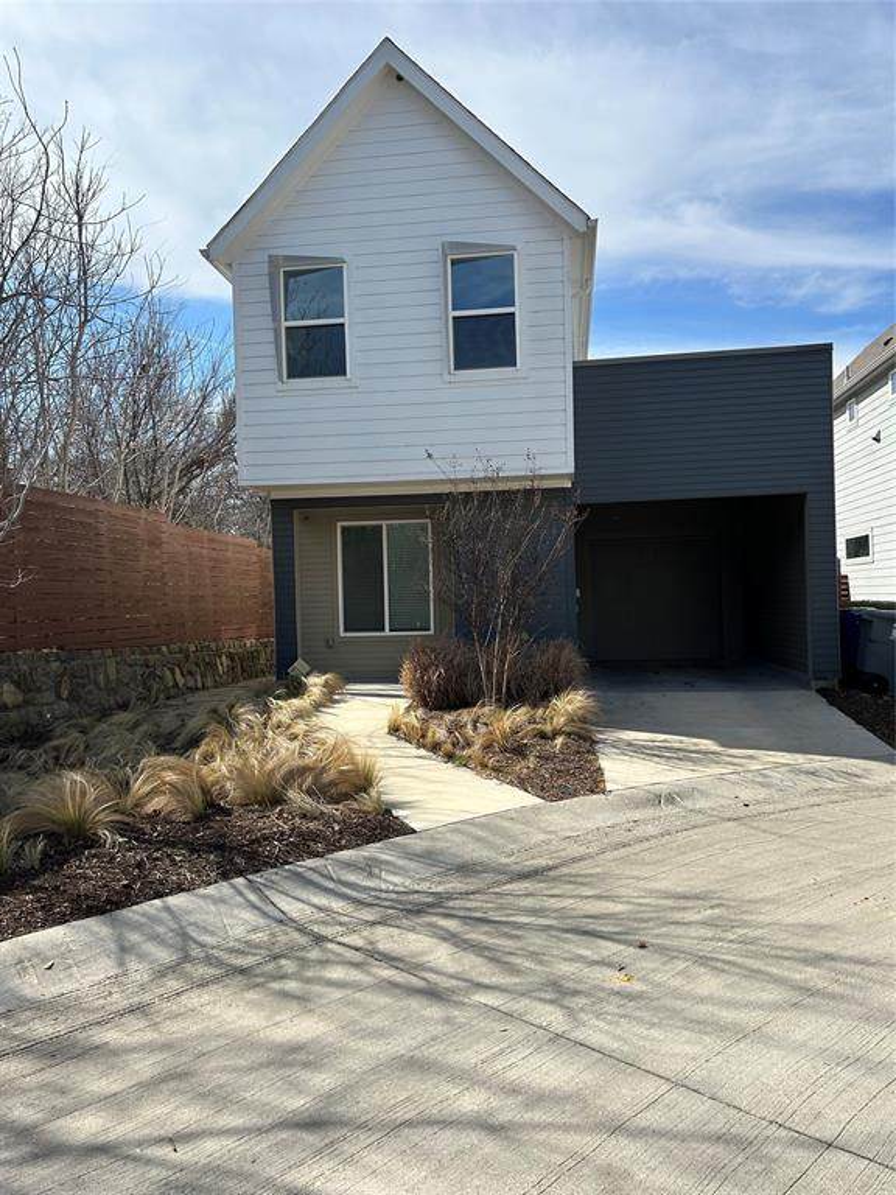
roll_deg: +1.6
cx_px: 448
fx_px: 897
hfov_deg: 53.1
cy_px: 598
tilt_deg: +1.4
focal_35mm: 26
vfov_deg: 67.3
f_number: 1.5
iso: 50
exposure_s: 1/3968
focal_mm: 5.7
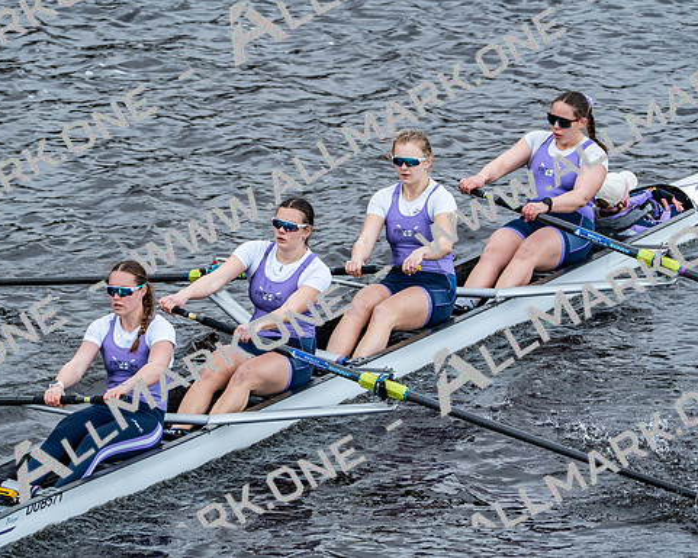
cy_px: 279
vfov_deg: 3.0
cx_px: 309
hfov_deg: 3.8
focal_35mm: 512
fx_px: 10579
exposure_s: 1/1250
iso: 1600
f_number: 6.3
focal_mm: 452
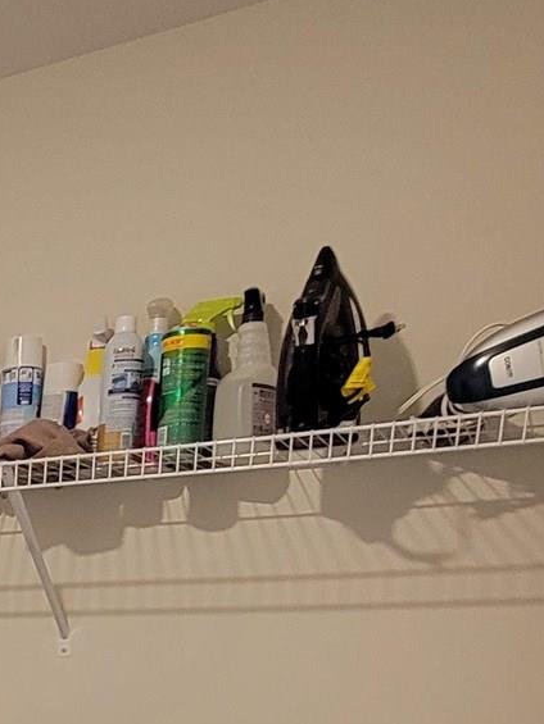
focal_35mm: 53
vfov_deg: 30.5
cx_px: -337
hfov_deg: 21.5
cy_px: 876
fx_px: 1110
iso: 320
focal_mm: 2.2
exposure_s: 1/40
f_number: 2.2
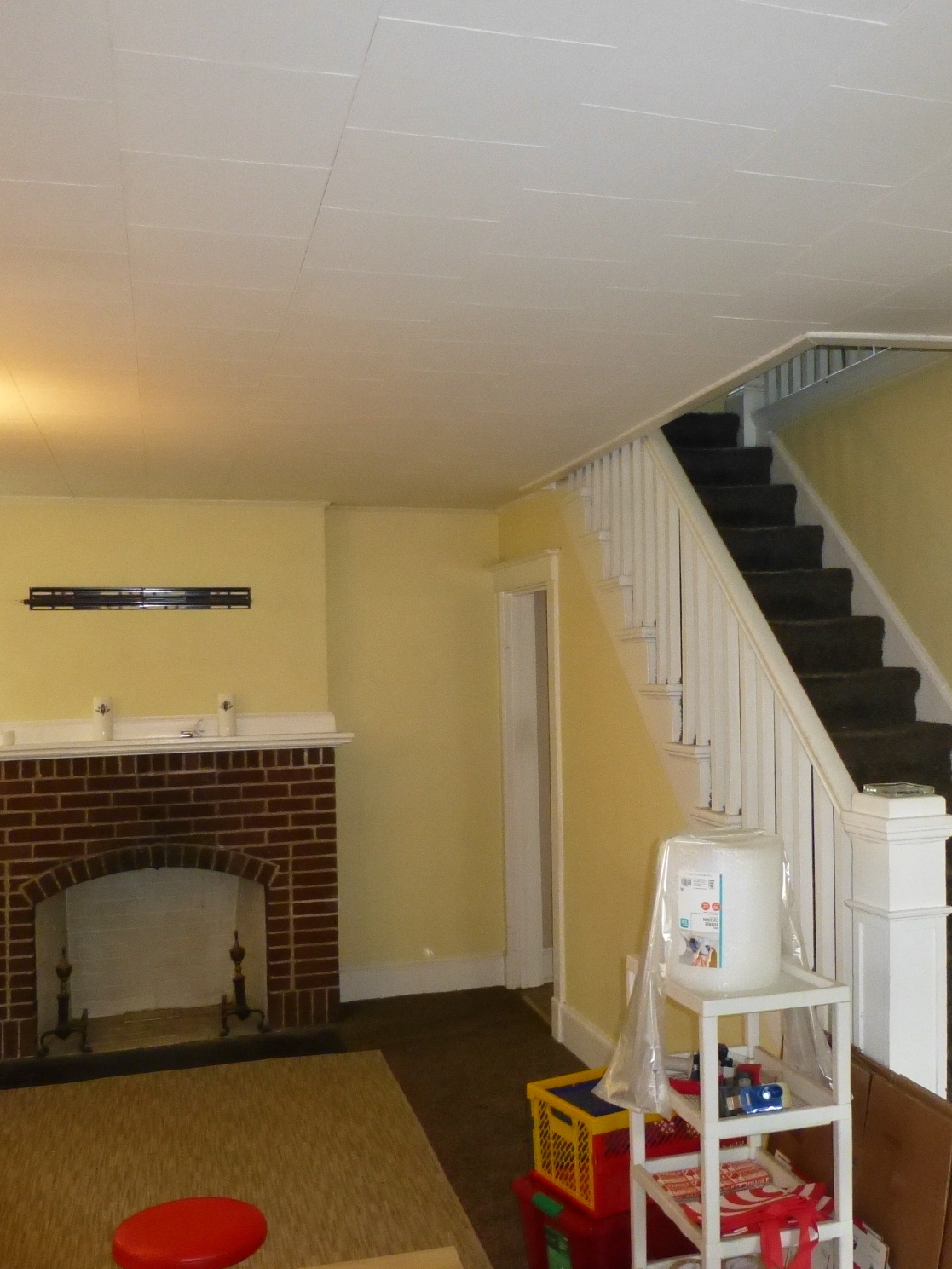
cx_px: 597
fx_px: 1210
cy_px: 643
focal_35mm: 33
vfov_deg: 55.3
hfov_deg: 42.6
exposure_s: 1/60
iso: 800
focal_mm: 4.3
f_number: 3.3
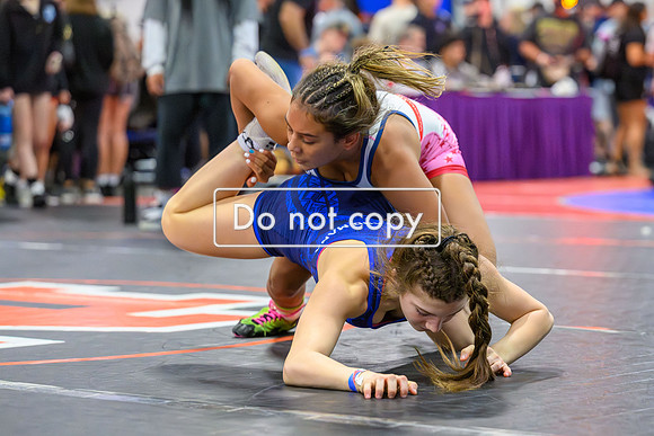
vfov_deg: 10.0
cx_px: 389
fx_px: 2493
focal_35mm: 137
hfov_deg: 14.9
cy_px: 206
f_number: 3.2
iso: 20000
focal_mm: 105
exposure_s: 1/640
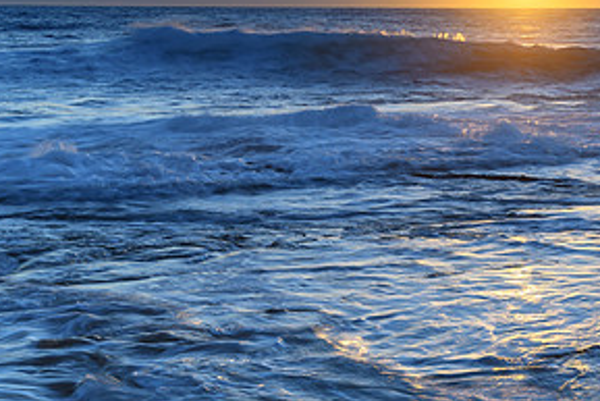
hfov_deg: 20.8
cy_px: 190
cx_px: 542
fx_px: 1601
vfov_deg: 14.3
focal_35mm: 96
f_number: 7.1
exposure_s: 1/6
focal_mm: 31
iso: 50
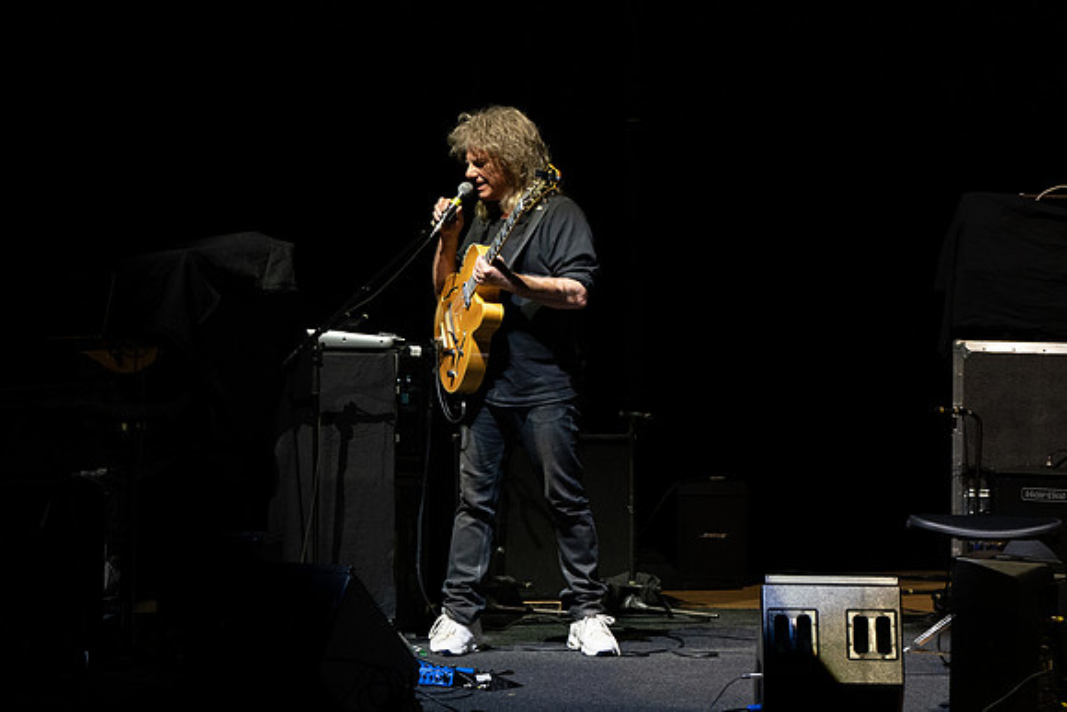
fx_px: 10615
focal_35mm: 358
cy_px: 249
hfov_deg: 5.8
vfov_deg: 3.8
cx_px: 507
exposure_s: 1/250
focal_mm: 268
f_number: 5.6
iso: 2000
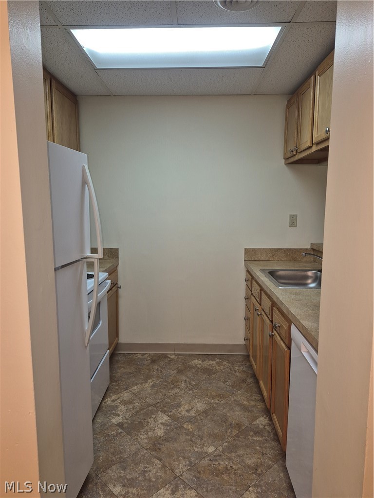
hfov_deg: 58.9
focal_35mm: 23
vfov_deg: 73.9
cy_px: 249
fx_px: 331
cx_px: 187
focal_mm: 5.4
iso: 64
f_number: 1.8
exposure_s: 1/60
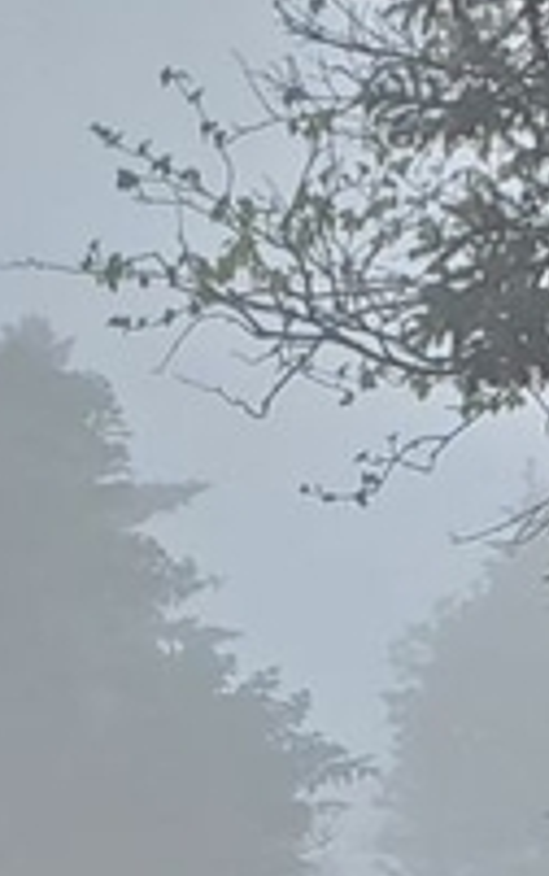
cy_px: 2177
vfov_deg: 9.3
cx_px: 183
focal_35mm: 199
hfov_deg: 6.6
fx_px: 4754
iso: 64
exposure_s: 1/101
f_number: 2.4
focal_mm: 4.3
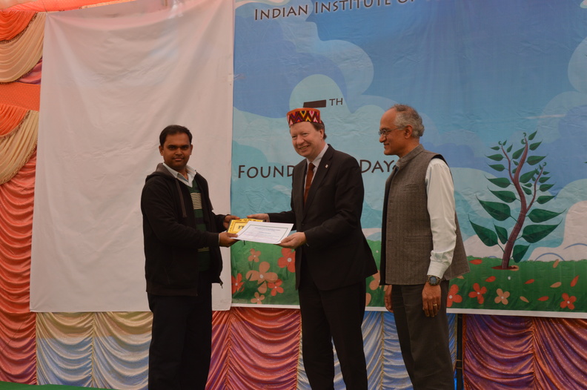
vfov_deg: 25.0
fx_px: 879
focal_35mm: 54
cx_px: 294
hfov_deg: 36.9
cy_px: 195
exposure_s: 1/200
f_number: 11
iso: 400
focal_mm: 36
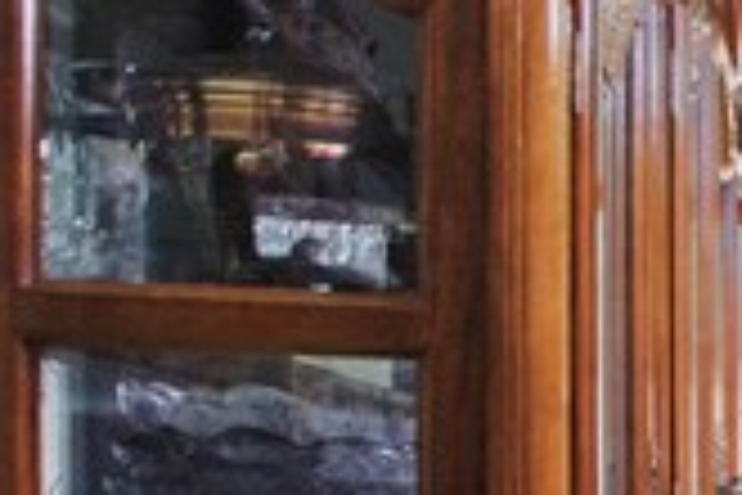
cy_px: 488
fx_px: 1793
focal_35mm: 87
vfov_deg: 15.4
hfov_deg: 13.1
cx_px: 1992
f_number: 5.6
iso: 400
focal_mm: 14
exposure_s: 1/160
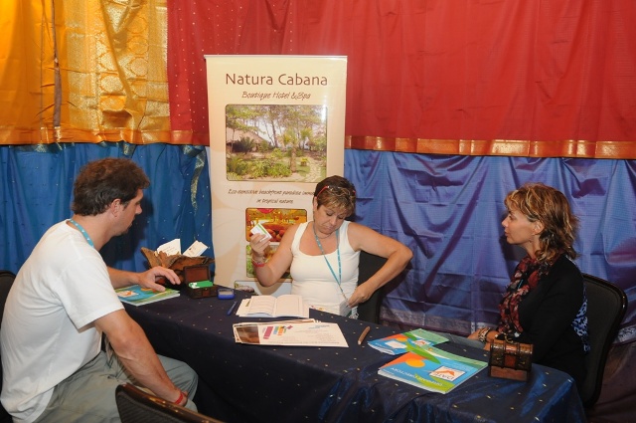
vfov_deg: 39.9
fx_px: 582
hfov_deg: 57.3
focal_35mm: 33
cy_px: 212
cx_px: 318
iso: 800
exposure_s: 1/80
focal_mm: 22
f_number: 3.5
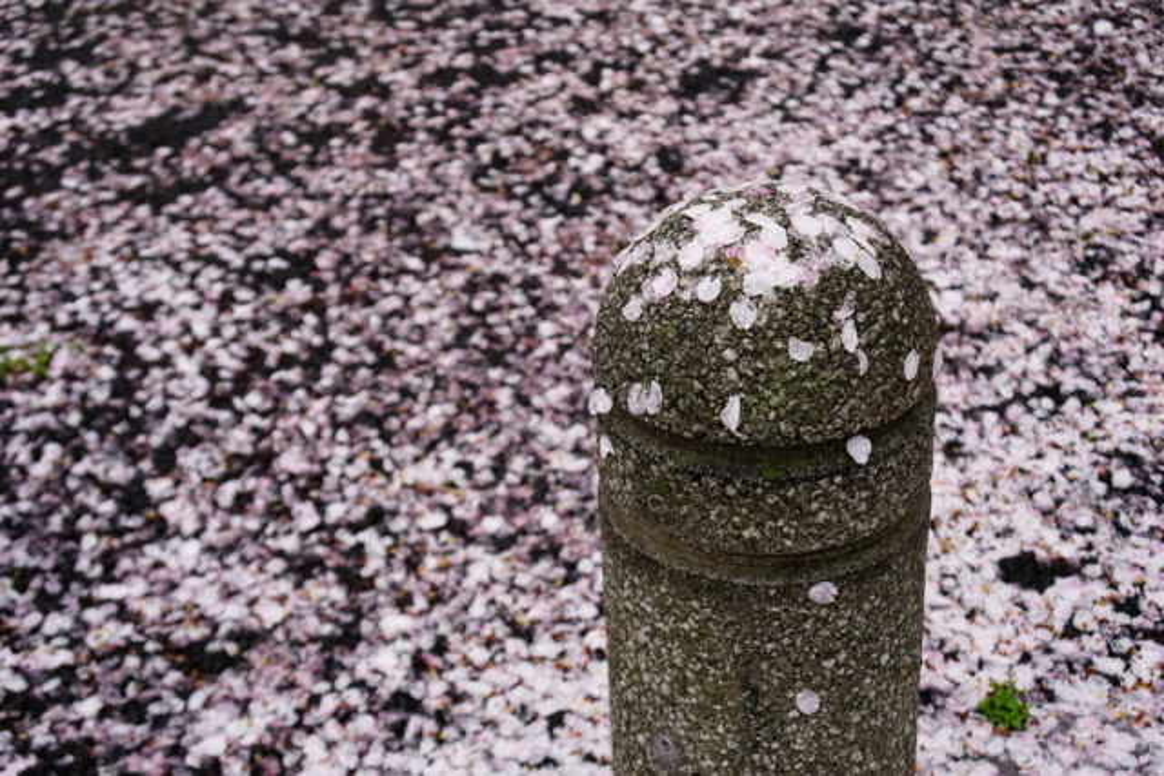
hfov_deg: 36.2
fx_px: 1779
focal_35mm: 55
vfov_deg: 24.6
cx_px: 582
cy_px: 388
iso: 2000
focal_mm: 55
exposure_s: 1/400
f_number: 8
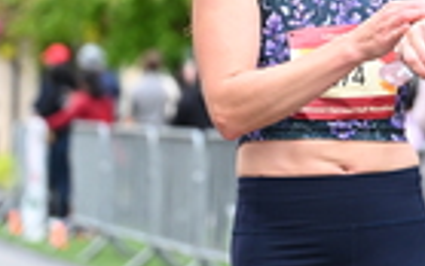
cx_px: 430
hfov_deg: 6.7
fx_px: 3638
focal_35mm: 314
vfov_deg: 4.2
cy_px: -73
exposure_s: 1/1600
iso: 1000
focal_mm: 78
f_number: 2.8
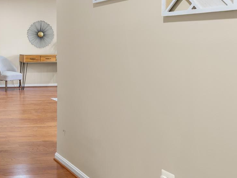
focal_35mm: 43
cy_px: 48
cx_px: -40
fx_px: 294
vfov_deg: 33.1
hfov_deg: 35.5
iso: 200
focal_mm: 16
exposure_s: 1
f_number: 8
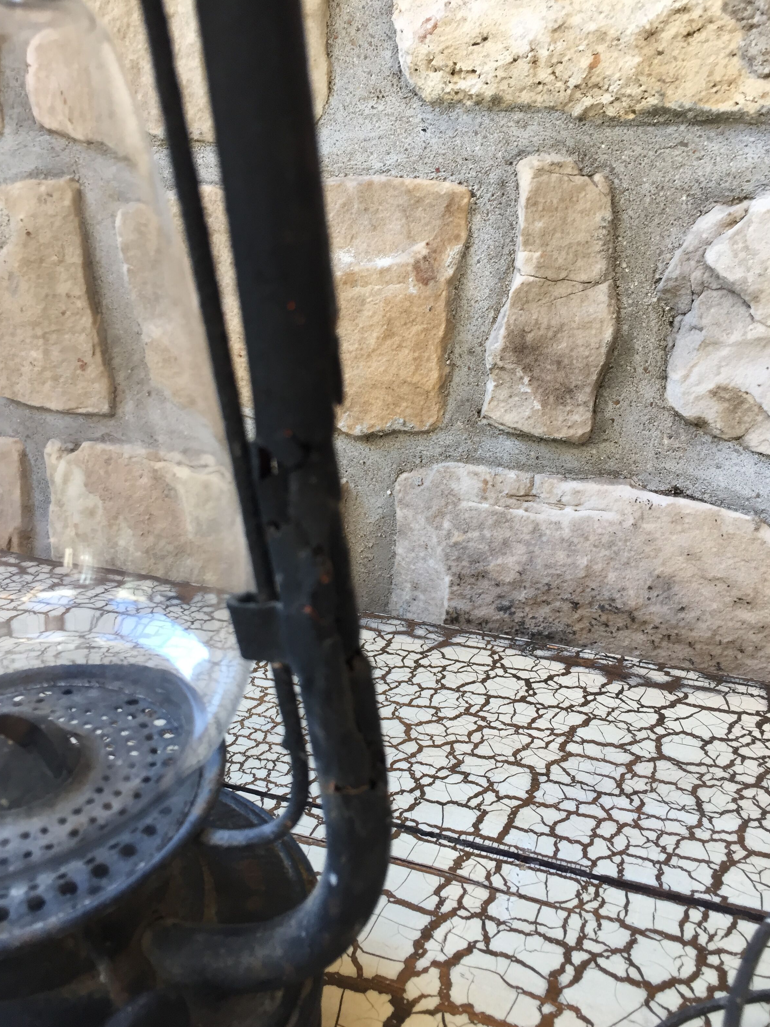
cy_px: 521
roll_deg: +1.4
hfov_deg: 46.8
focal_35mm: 30
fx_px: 890
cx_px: 379
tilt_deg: -22.0
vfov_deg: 60.0
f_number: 2.2
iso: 32
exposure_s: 1/33
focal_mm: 4.15
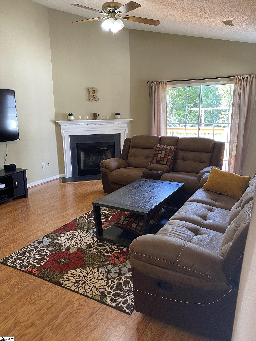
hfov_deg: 53.1
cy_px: 170
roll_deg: +0.4
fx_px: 256
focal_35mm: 26
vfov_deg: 67.3
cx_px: 128
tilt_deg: -12.2
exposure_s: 1/60
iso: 100
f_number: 1.8
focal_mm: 4.25
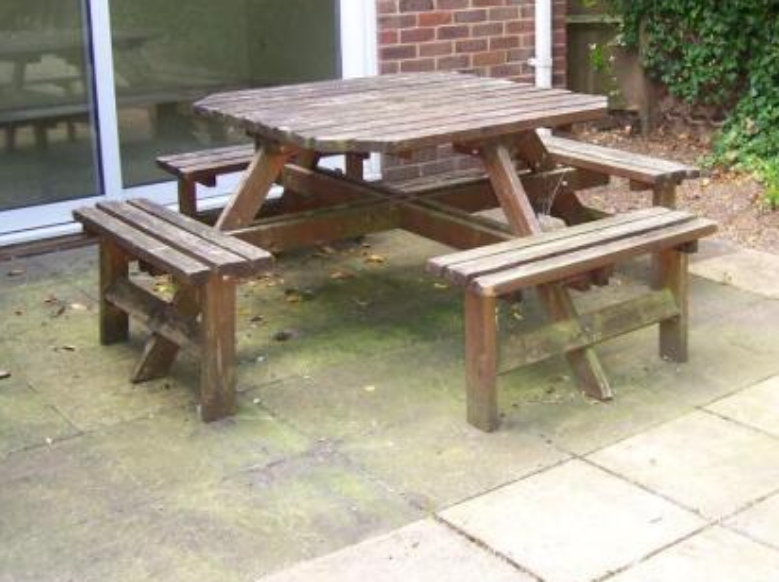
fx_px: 1146
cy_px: 184
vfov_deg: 28.3
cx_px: 487
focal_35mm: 51
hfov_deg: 37.3
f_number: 3
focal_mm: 6
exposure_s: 1/60
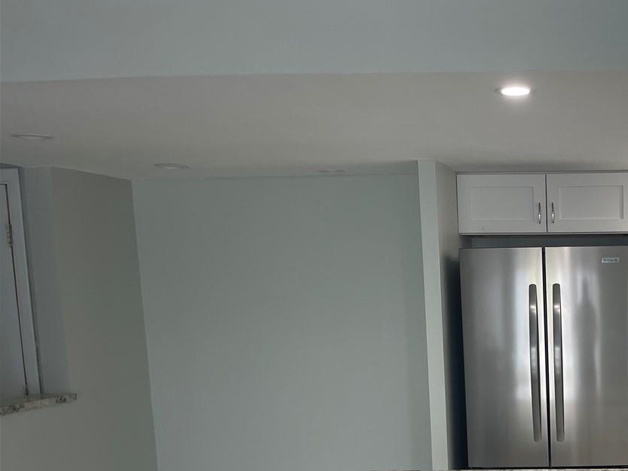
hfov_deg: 36.4
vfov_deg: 29.1
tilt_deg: -7.4
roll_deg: +1.0
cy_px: 423
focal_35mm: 48
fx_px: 871
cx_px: 602
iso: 64
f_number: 1.6
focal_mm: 5.1
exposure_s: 1/120
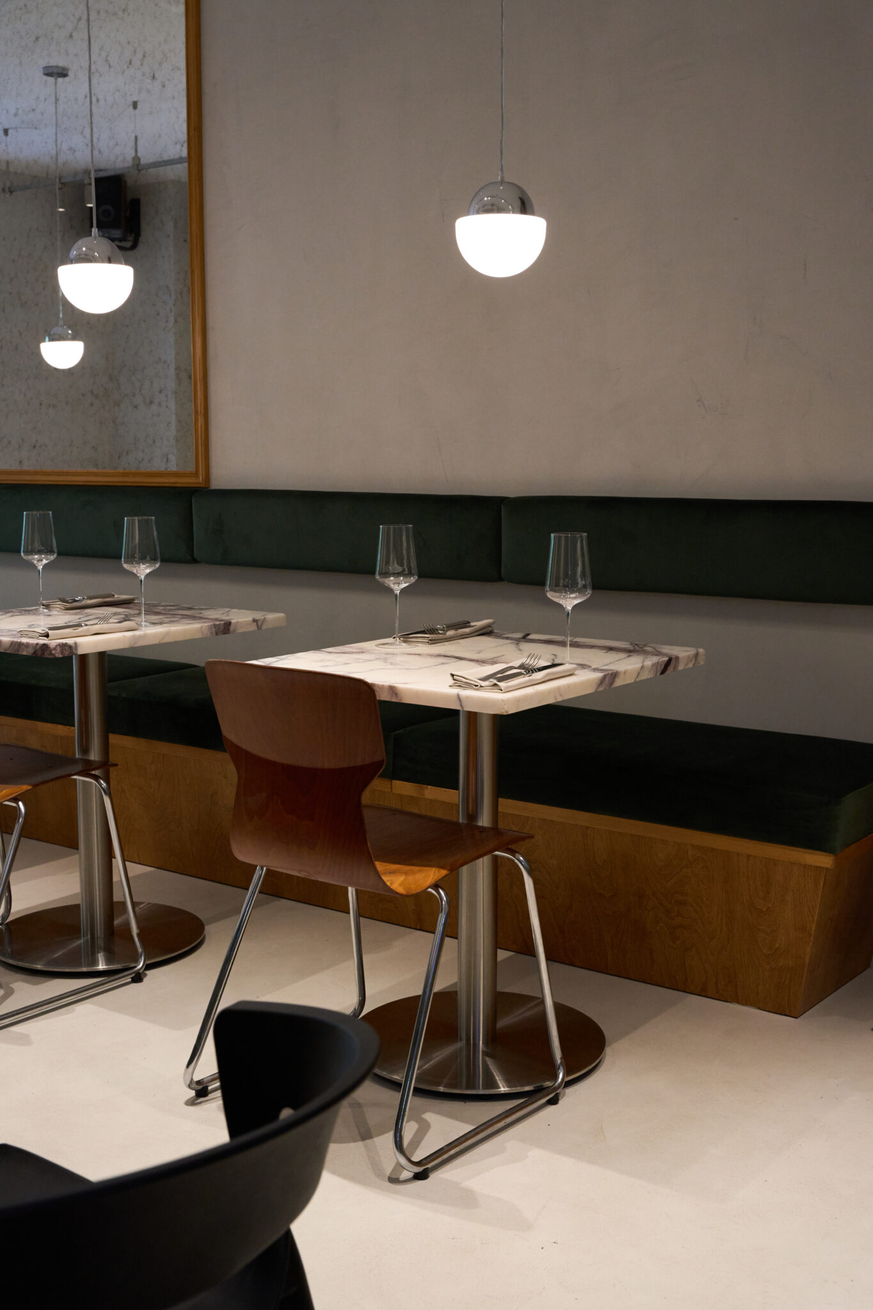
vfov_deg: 47.3
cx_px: 436
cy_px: 655
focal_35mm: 41
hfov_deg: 32.5
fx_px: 1495
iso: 3200
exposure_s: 1/100
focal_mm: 41.1
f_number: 8
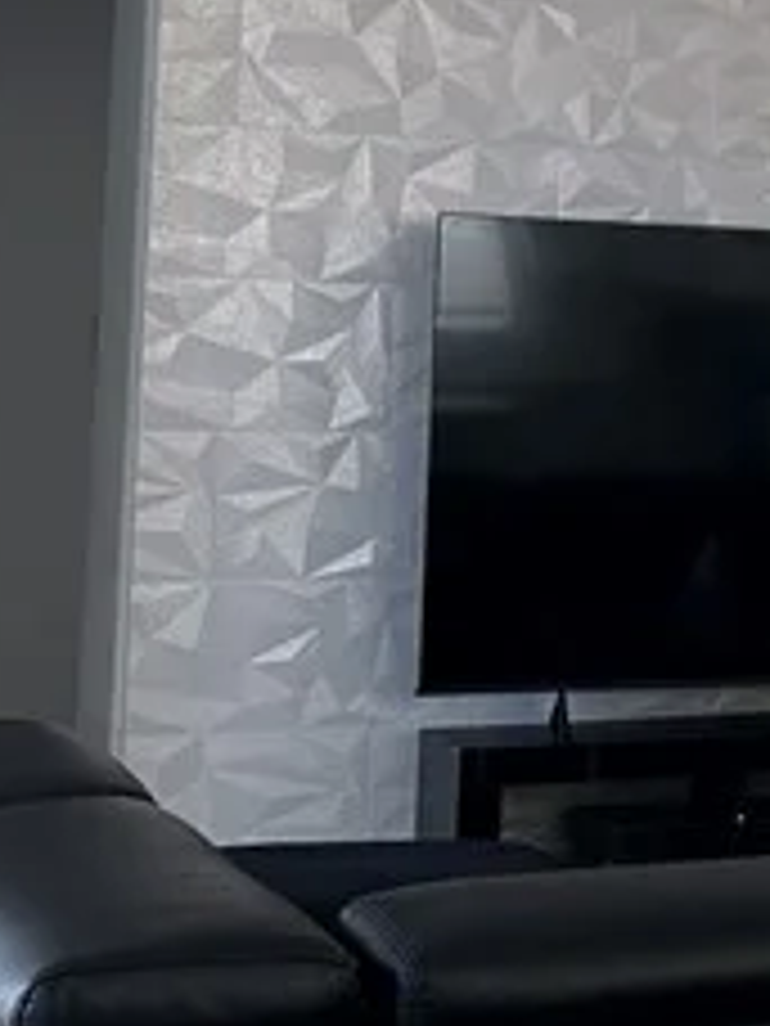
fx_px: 3203
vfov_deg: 18.1
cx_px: 2089
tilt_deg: -0.7
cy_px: 315
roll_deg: -3.1
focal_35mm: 108
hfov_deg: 10.7
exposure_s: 1/120
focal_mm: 6.86
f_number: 1.78
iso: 64
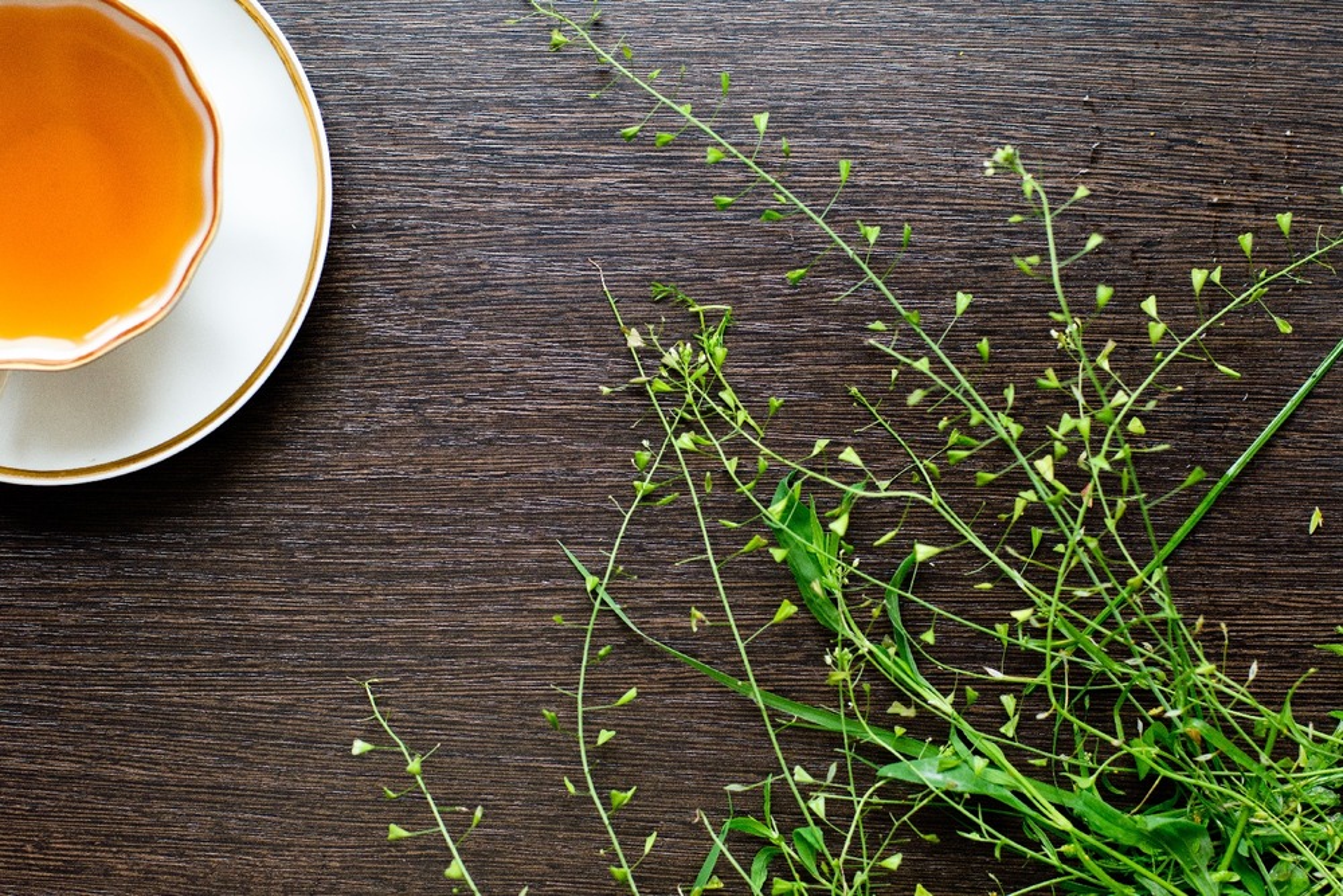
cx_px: 672
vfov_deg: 18.2
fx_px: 2798
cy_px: 448
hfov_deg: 27.0
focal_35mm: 75
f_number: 3.5
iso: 320
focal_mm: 50
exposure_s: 1/200
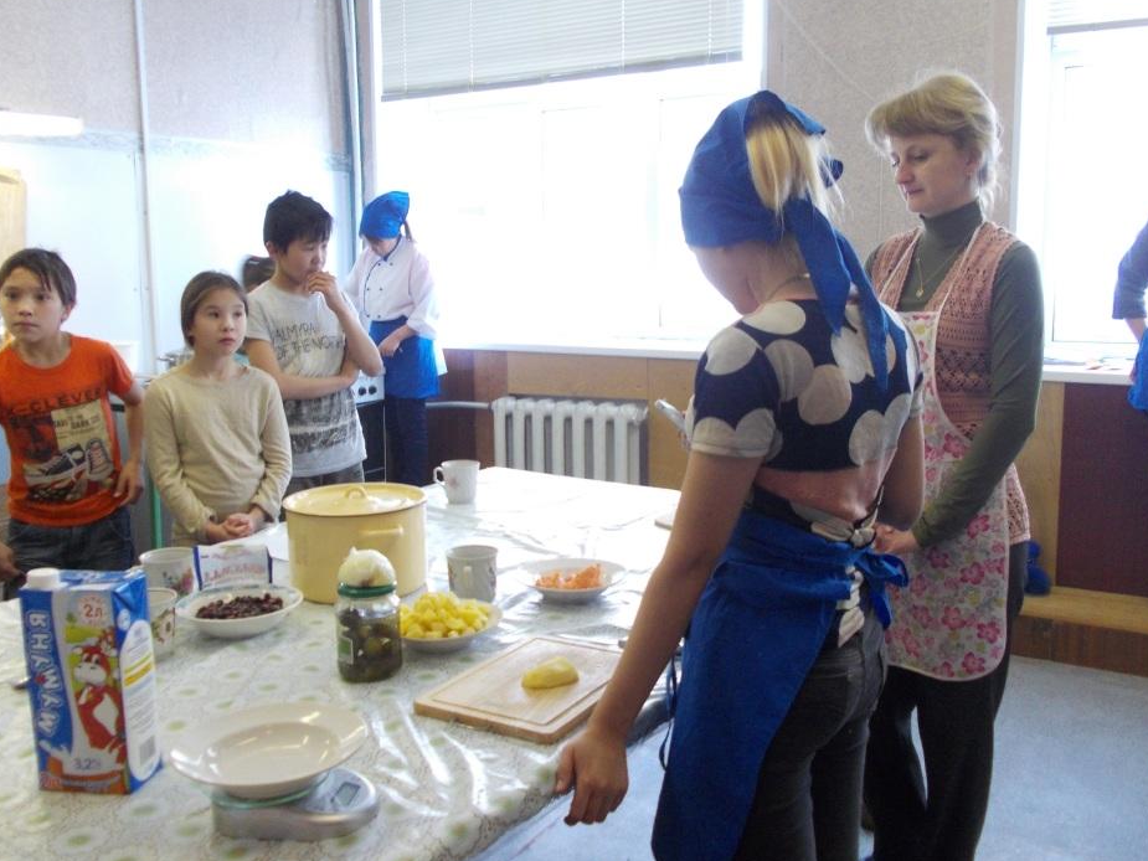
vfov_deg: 45.4
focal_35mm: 31
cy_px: 399
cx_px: 567
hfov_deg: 58.3
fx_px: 1028
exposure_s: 1/25
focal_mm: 4
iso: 125
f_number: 2.7
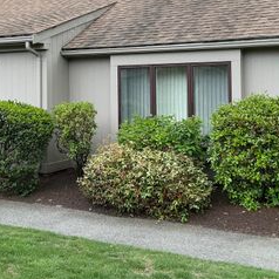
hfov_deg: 32.7
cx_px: 118
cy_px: 80
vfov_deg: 32.3
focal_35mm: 52
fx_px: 474
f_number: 1.8
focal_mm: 3
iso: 25
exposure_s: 1/325
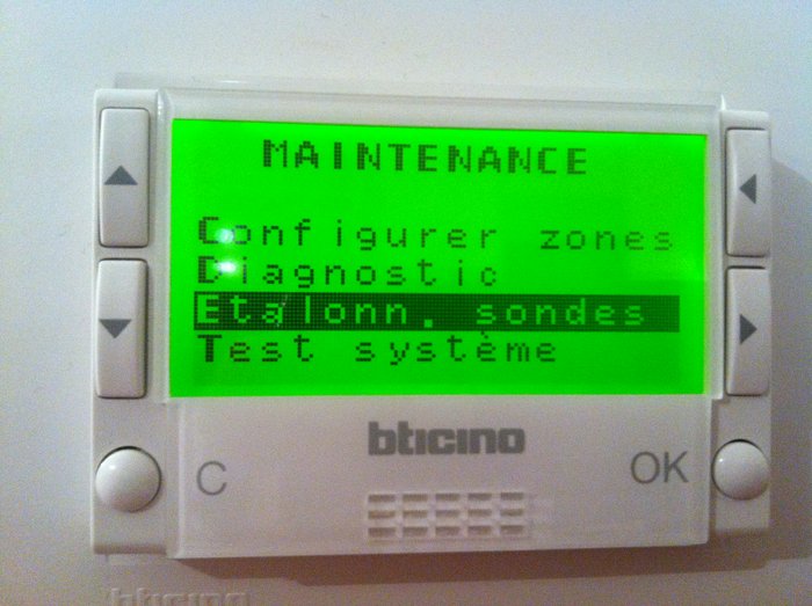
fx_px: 820
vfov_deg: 40.6
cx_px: 406
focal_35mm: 35
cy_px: 303
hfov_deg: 52.7
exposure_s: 1/15
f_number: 2.8
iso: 400
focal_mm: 3.85
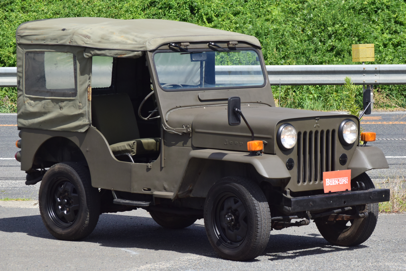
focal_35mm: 174
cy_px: 136
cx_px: 203
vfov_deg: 7.9
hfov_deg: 11.8
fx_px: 1964
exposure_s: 1/1250
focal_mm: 116
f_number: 8
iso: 400
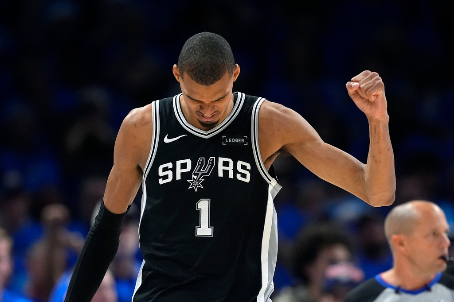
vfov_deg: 3.4
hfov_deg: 5.2
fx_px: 5043
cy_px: 151
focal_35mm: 400
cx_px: 227
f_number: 3.2
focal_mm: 400
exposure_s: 1/1600
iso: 4000
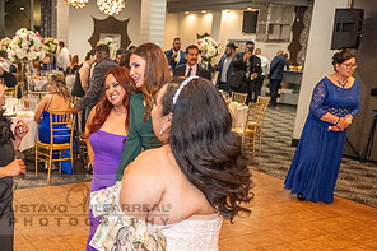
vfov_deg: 28.0
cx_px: 73
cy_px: 204
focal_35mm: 47
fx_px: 492
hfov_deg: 40.1
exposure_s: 1/200
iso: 2500
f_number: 2.8
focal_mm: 24
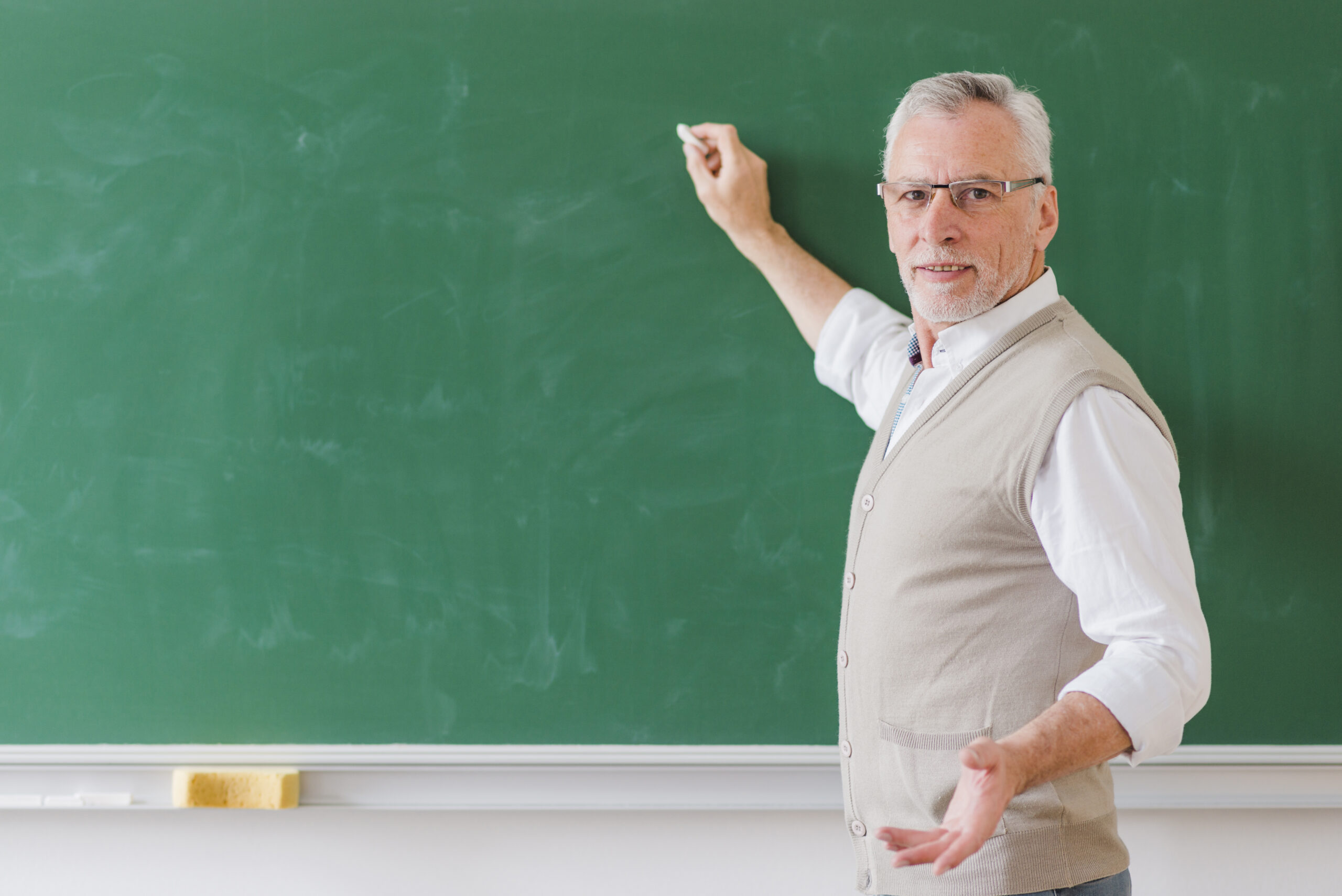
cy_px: 448
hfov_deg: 23.9
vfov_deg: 16.1
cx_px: 671
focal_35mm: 85
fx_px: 3170
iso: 320
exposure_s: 1/160
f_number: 2.8
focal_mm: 85
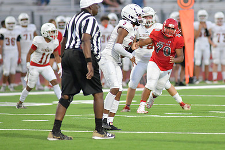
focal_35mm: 444
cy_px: 53
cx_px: 153
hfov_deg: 4.6
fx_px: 2774
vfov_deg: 3.1
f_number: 3.5
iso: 4500
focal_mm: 300
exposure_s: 1/1250
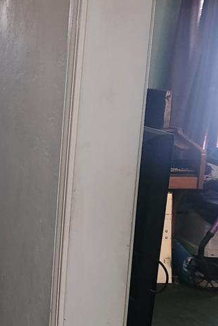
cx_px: -146
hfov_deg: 15.9
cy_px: 162
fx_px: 690
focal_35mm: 76
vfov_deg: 26.6
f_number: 1.8
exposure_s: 1/24
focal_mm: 5.4
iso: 800
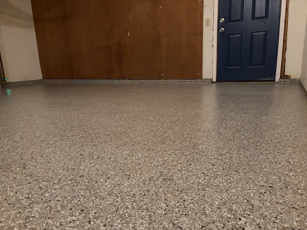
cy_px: 115
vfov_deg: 53.1
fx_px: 231
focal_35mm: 26
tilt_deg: -14.2
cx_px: 154
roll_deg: +2.7
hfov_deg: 67.3
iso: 800
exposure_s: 1/30
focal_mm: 5.96
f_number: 1.6
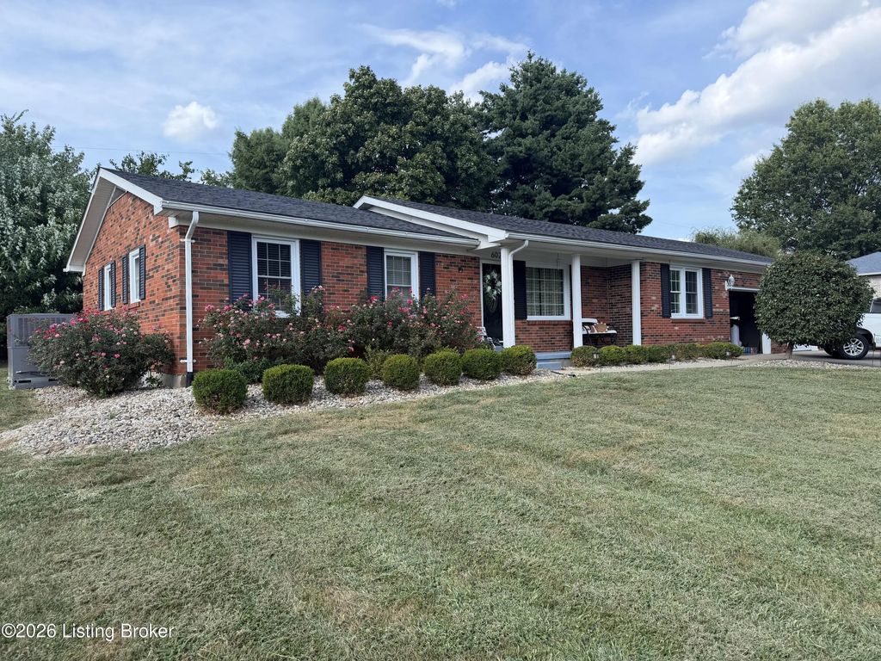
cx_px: 440
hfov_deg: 71.6
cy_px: 330
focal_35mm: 24
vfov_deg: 56.8
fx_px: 611
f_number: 1.78
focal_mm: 6.76
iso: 100
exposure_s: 1/2299
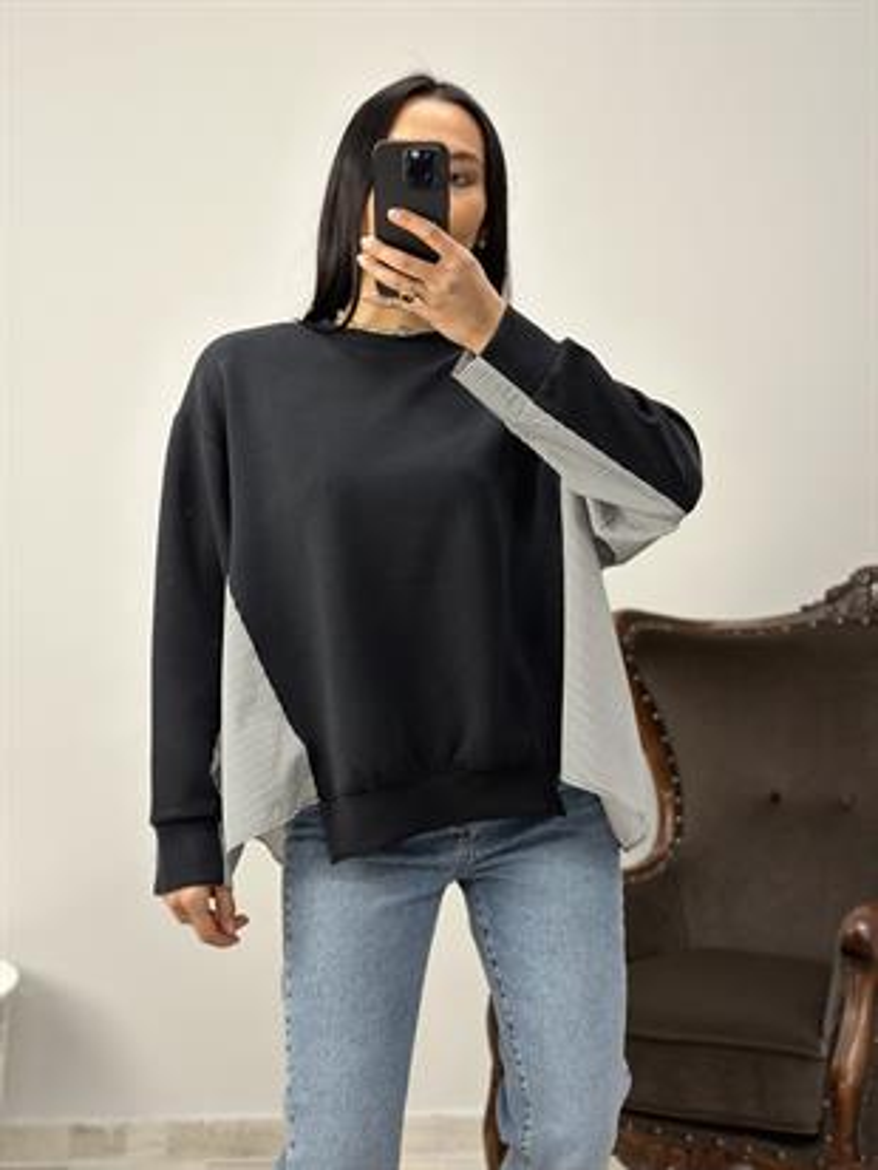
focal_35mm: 48
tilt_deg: -28.5
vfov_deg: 39.6
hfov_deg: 30.3
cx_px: 439
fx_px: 1622
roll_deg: +1.2
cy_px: 585
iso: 100
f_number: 1.78
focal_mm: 6.86
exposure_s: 1/50
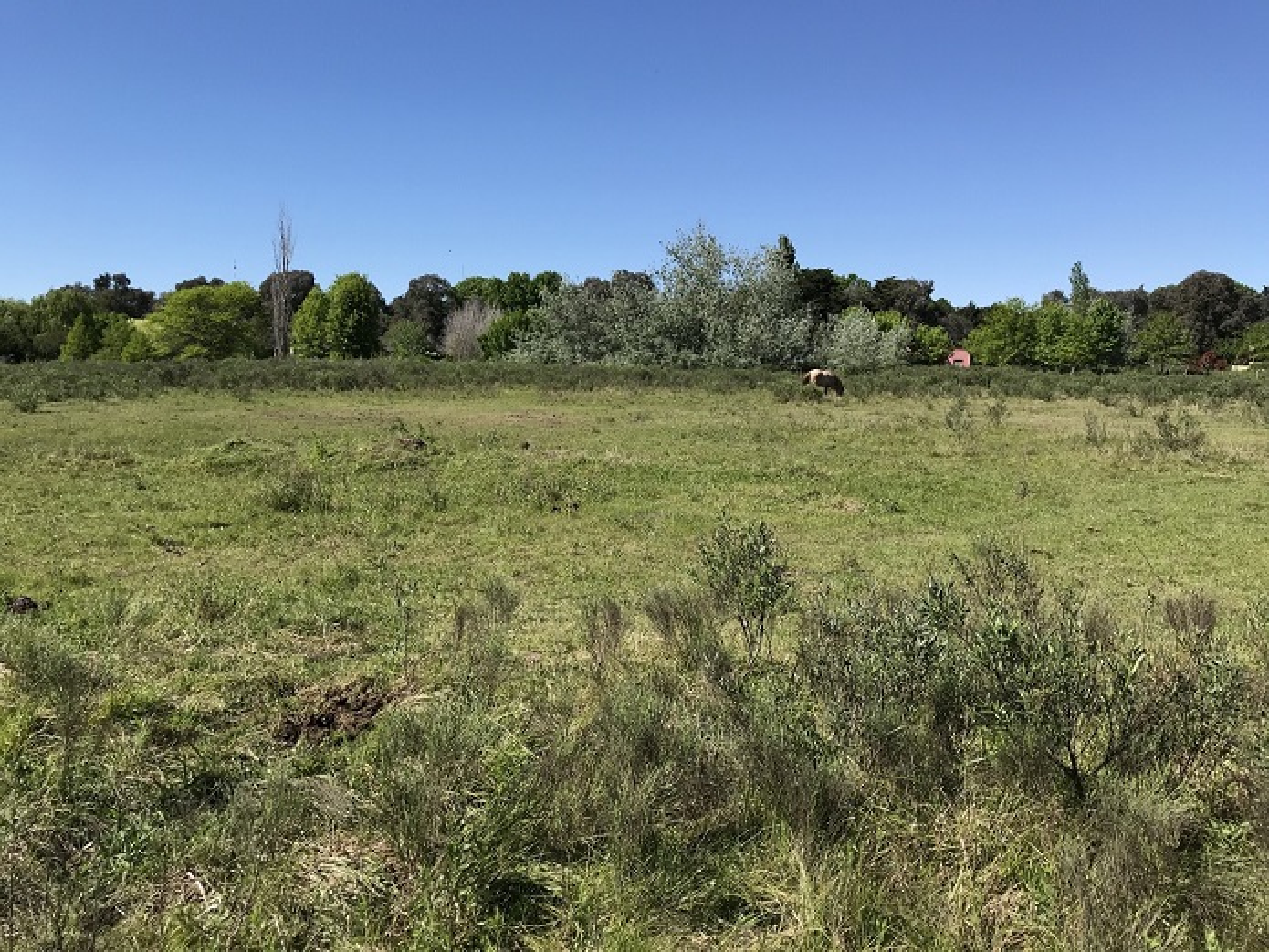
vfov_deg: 49.7
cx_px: 634
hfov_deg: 63.5
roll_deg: +0.0
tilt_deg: -5.6
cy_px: 476
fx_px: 1026
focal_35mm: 28
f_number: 1.8
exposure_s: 1/2336
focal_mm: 3.99
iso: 20
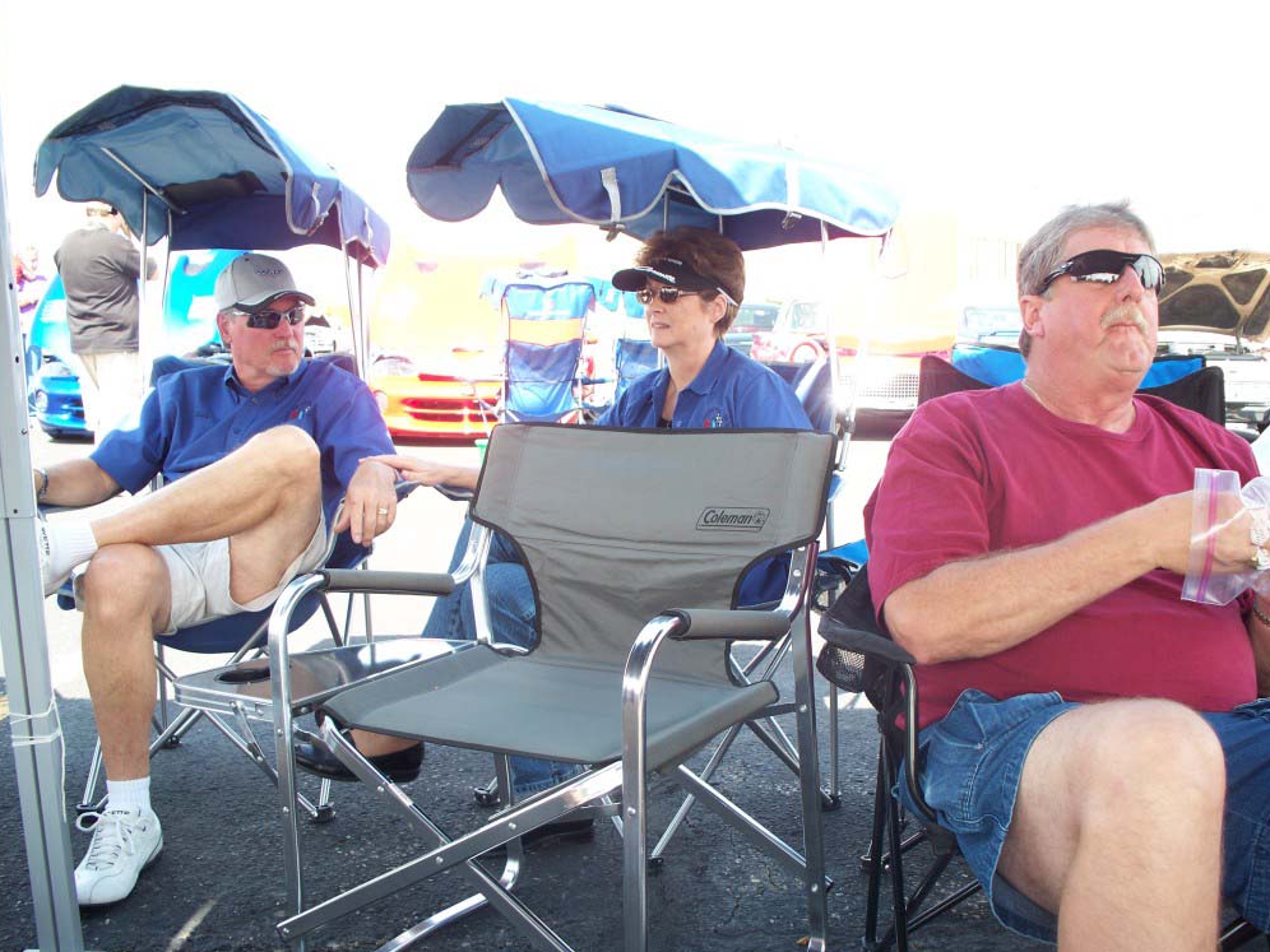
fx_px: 1357
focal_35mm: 37
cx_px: 641
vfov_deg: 38.7
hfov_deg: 50.1
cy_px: 488
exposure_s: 1/100
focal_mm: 7.54
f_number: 2.8
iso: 64
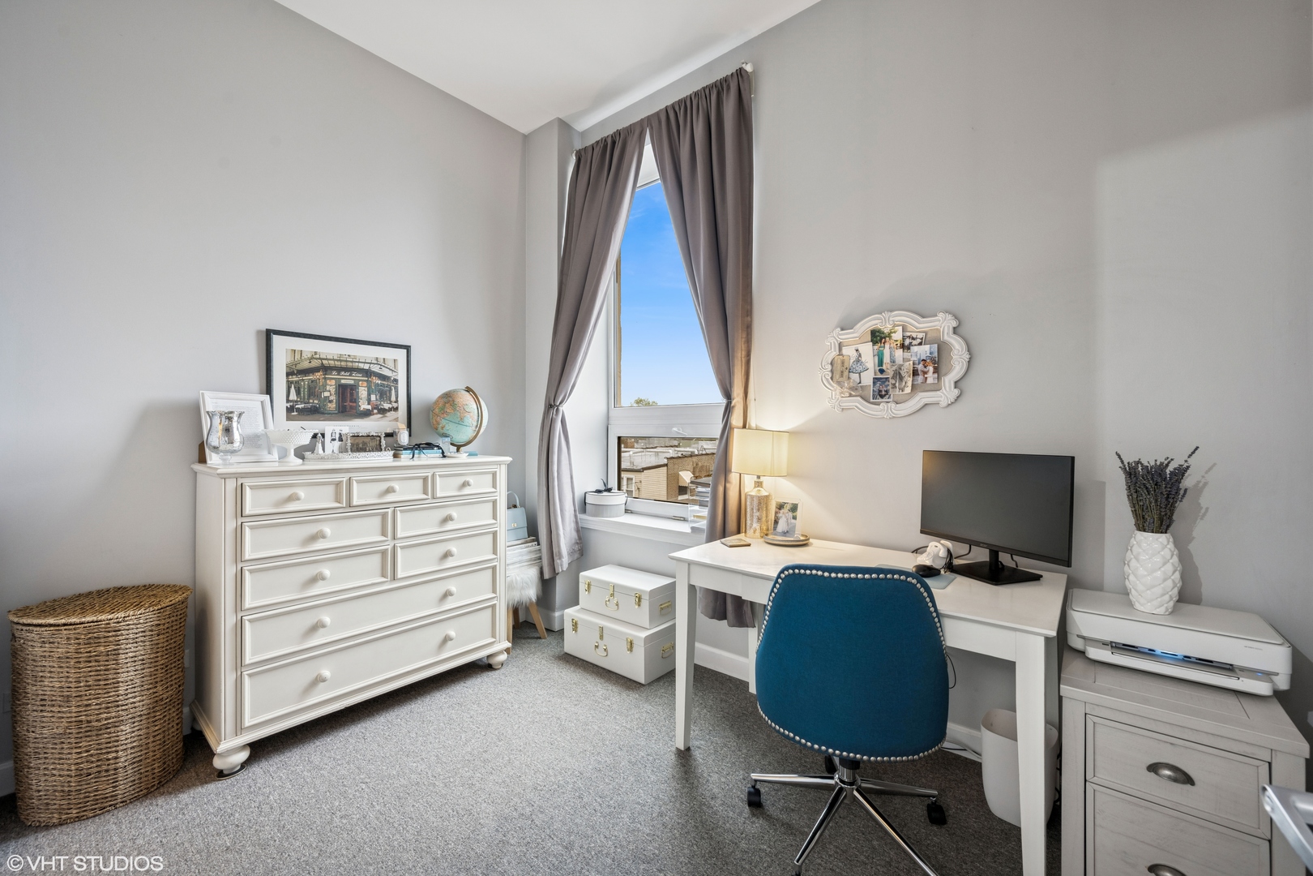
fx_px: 511
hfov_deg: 104.3
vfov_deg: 81.2
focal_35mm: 14
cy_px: 438
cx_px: 656
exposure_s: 1/25
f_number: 8
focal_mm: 14
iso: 200
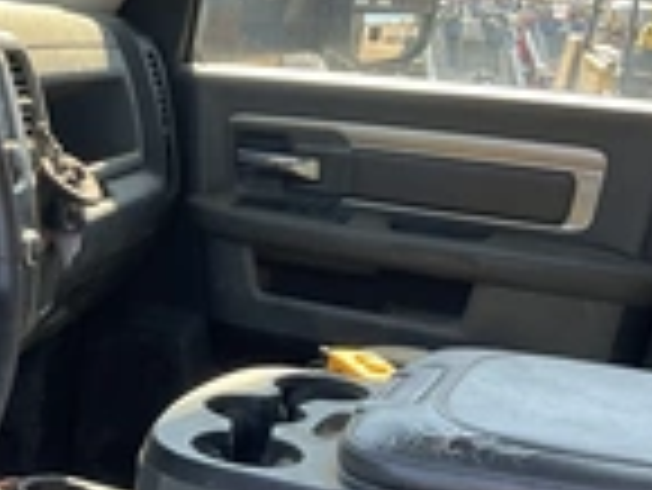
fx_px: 1508
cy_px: 382
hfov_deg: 23.4
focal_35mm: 80
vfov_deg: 18.3
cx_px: -4
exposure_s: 1/122
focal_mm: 3
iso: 25
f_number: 1.8
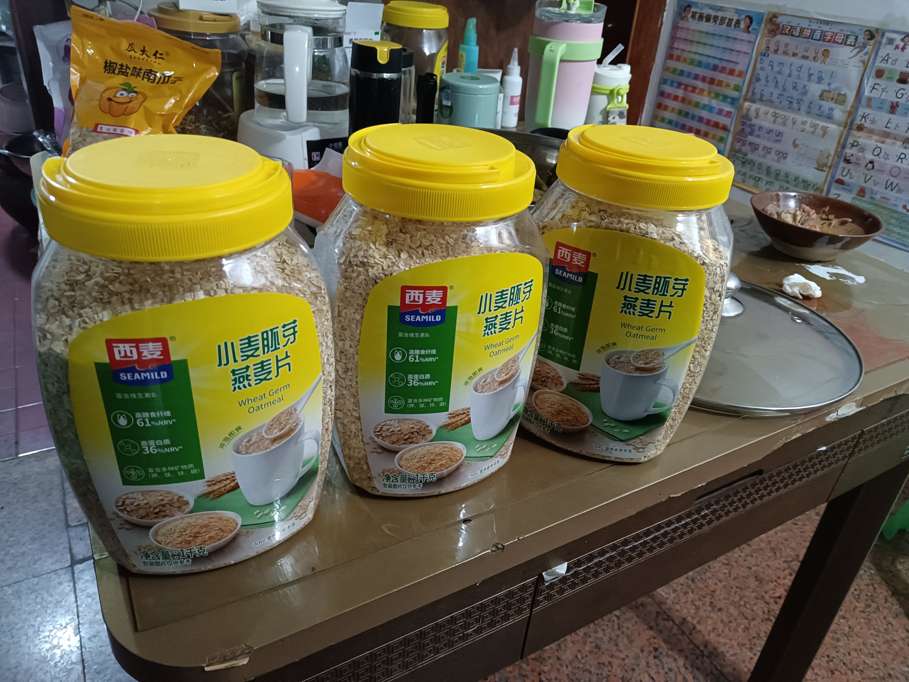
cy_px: 341
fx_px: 683
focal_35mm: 26
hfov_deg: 67.3
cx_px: 454
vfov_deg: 53.1
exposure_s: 1/24
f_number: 1.8
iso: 2499
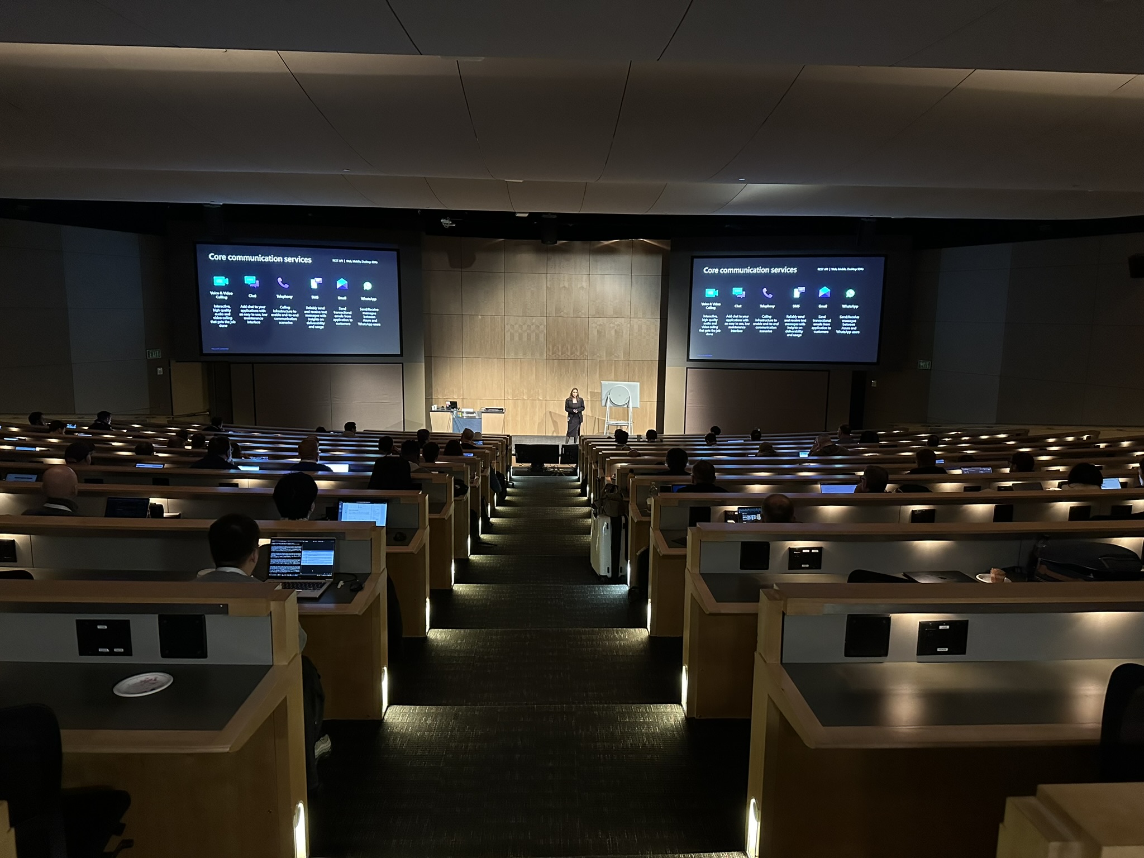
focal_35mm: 24
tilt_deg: -9.1
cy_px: 429
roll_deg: -1.3
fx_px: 793
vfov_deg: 56.8
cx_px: 572
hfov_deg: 71.6
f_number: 1.78
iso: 500
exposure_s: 1/60
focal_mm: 6.86
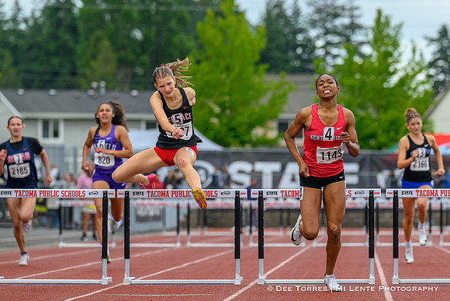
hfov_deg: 6.6
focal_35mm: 313
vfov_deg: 4.4
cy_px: 169
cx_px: 295
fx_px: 3909
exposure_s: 1/1600
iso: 800
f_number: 4.5
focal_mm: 200
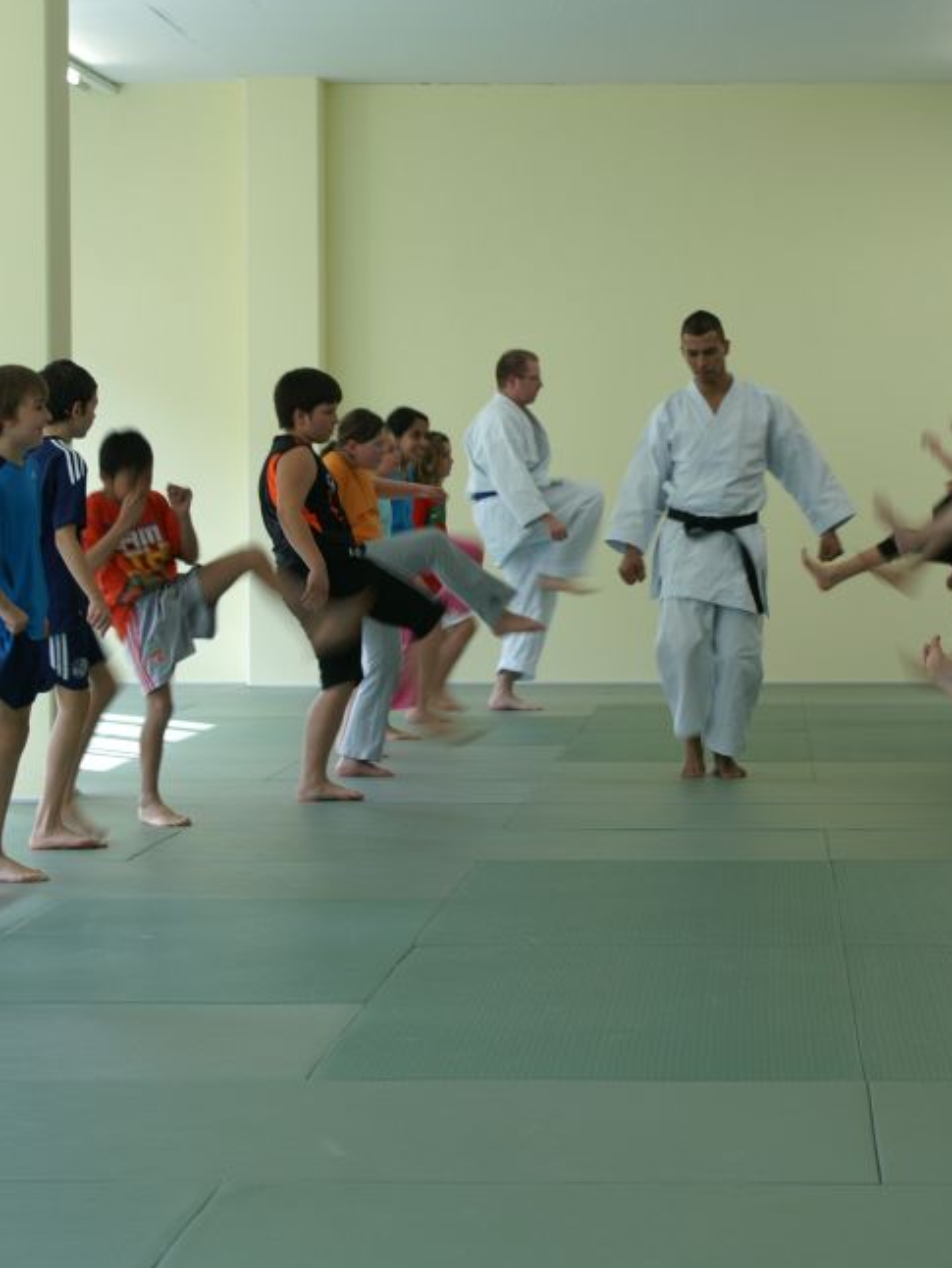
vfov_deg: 19.1
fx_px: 3766
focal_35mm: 103
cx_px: 691
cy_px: 625
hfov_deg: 14.4
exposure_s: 1/30
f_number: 5.6
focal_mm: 45
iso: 125
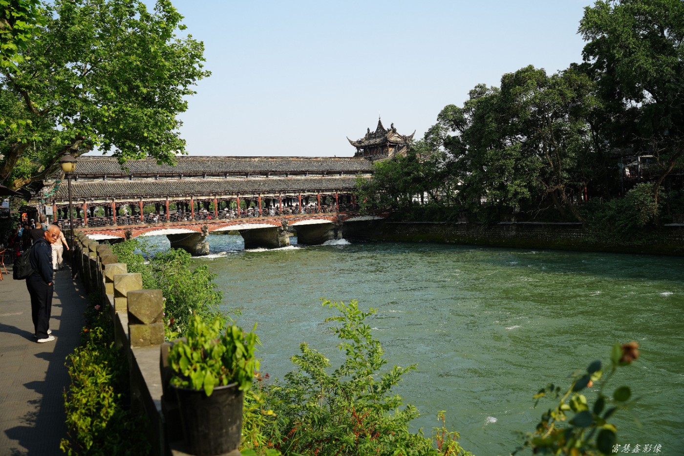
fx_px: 608
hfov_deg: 58.7
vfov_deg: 41.1
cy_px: 228
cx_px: 342
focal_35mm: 32
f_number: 5
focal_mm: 32
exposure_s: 1/320
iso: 100
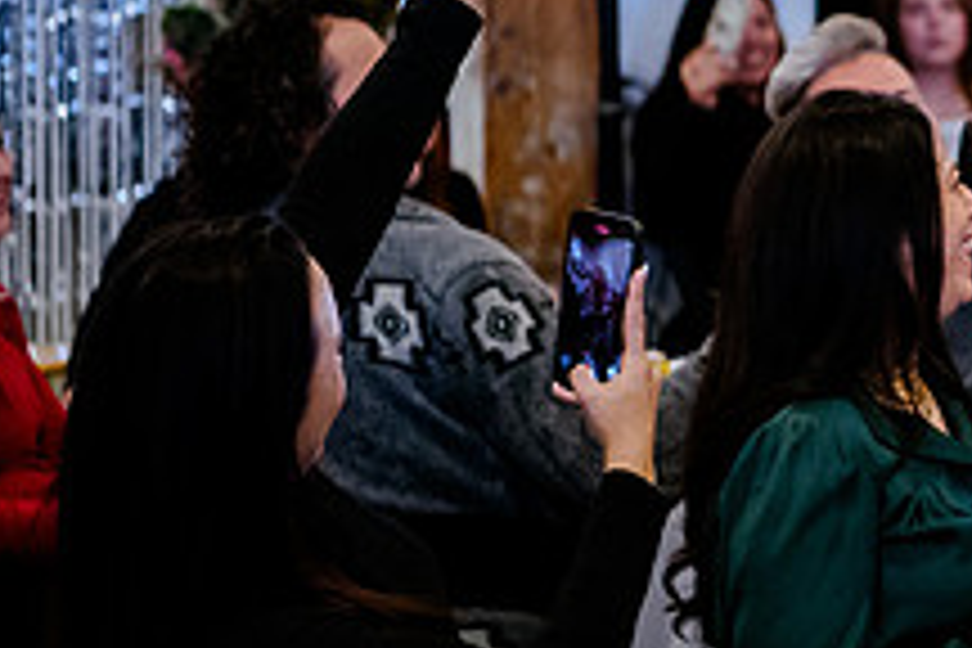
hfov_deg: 10.3
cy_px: 91
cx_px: 1159
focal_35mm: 197
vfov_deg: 7.0
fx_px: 5319
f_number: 2.8
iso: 6400
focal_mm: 70
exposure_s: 1/80
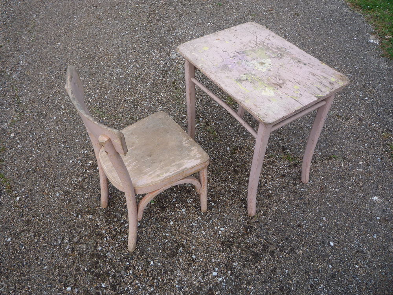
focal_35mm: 30
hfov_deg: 60.0
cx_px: 196
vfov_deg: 46.8
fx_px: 341
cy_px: 148
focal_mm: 5.2
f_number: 4
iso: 100
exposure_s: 1/160
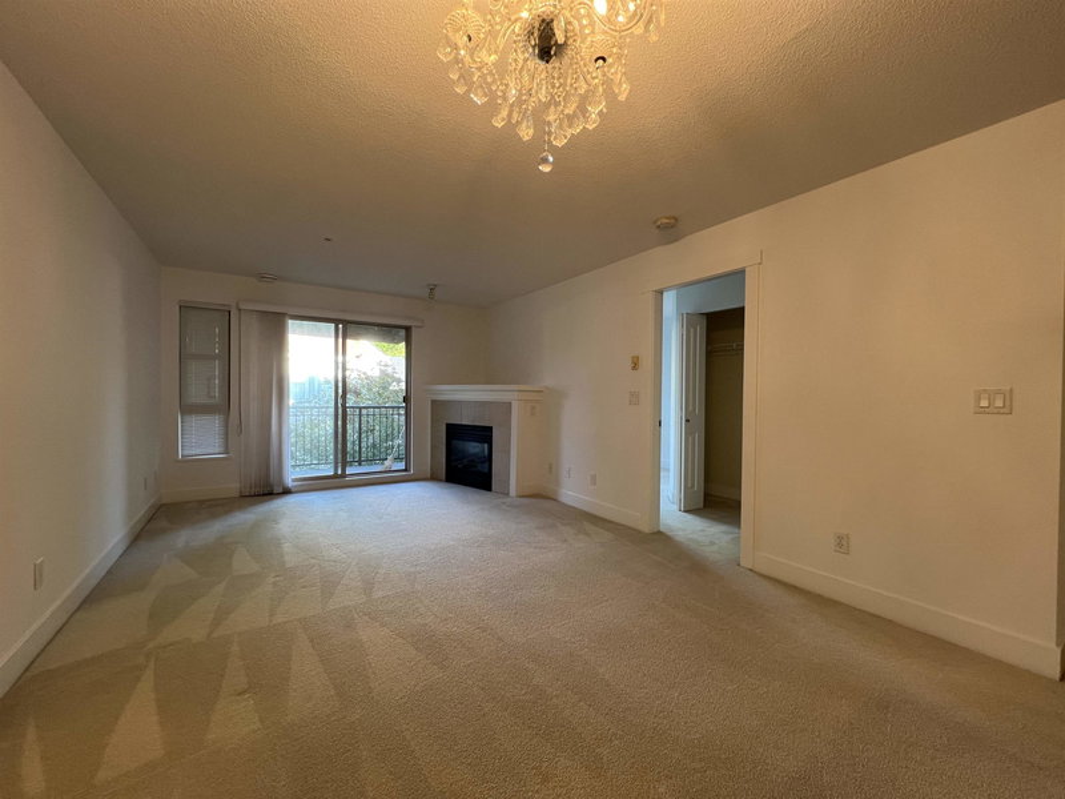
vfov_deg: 89.9
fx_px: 400
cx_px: 532
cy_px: 400
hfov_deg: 106.2
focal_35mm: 13
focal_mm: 1.57
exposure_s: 1/60
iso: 160
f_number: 1.8
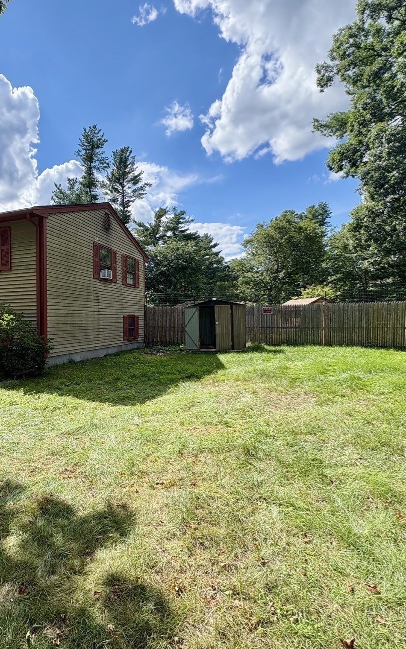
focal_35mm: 20
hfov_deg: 58.2
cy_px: 326
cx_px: 132
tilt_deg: -2.2
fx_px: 354
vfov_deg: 85.1
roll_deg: +1.2
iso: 64
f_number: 2.2
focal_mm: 2.22
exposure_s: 1/956
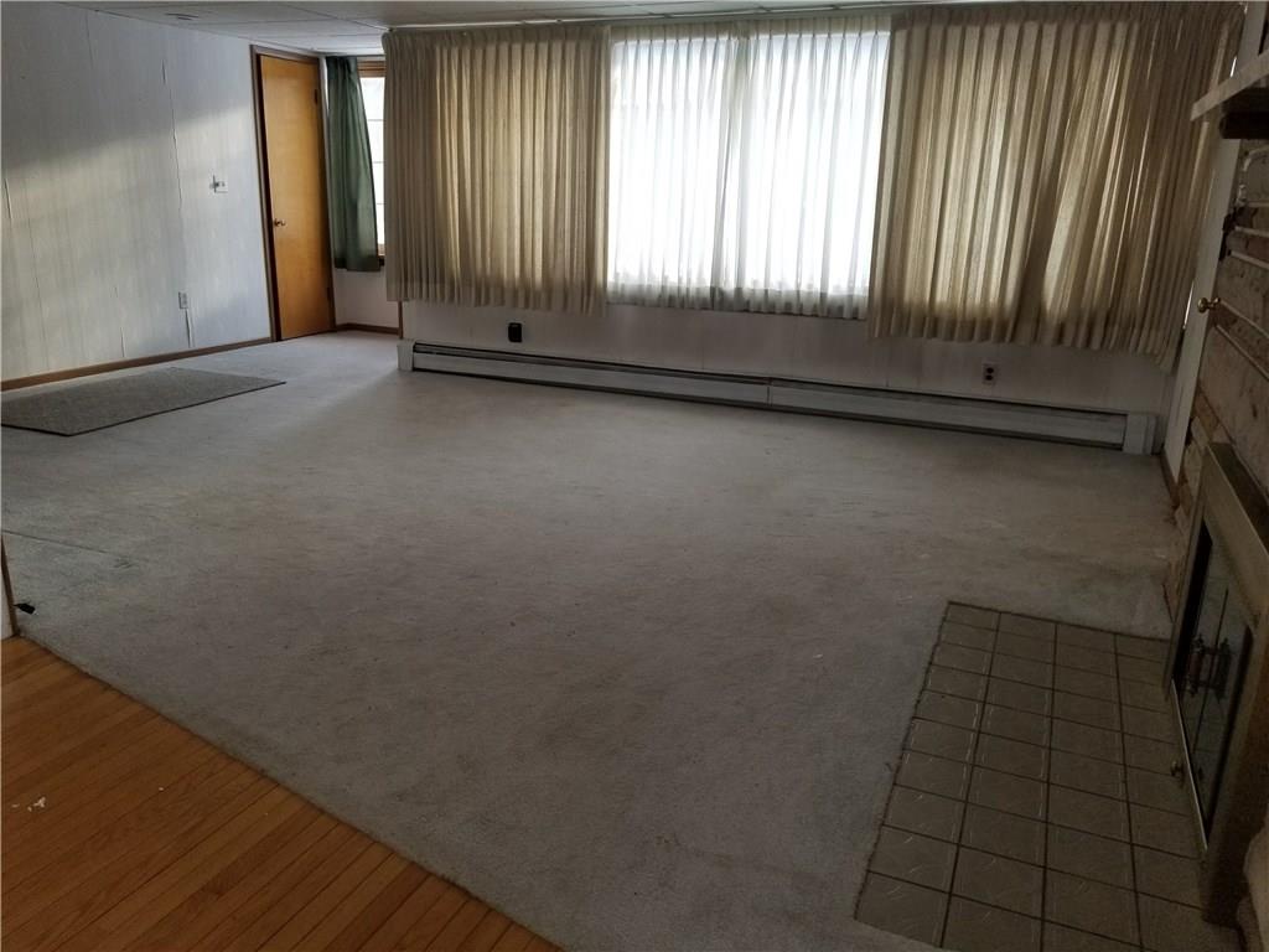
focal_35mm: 26
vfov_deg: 53.1
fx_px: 953
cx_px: 634
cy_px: 476
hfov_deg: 67.3
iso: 100
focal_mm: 4.25
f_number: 1.7
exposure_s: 1/120
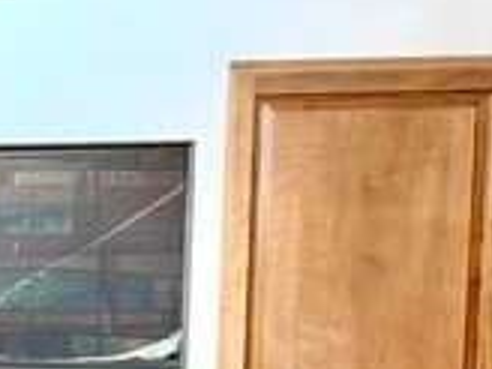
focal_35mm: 150
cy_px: 411
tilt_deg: -3.8
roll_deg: -1.4
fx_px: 2132
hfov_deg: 11.2
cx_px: -657
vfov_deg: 9.8
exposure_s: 1/60
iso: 160
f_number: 1.78
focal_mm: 6.76
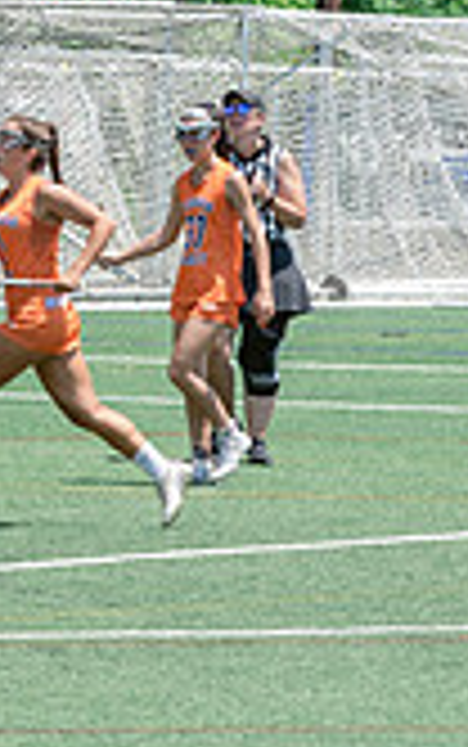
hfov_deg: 2.4
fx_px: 10940
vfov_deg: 3.9
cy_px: 306
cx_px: -1126
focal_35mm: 537
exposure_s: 1/800
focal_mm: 120
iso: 400
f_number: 7.1
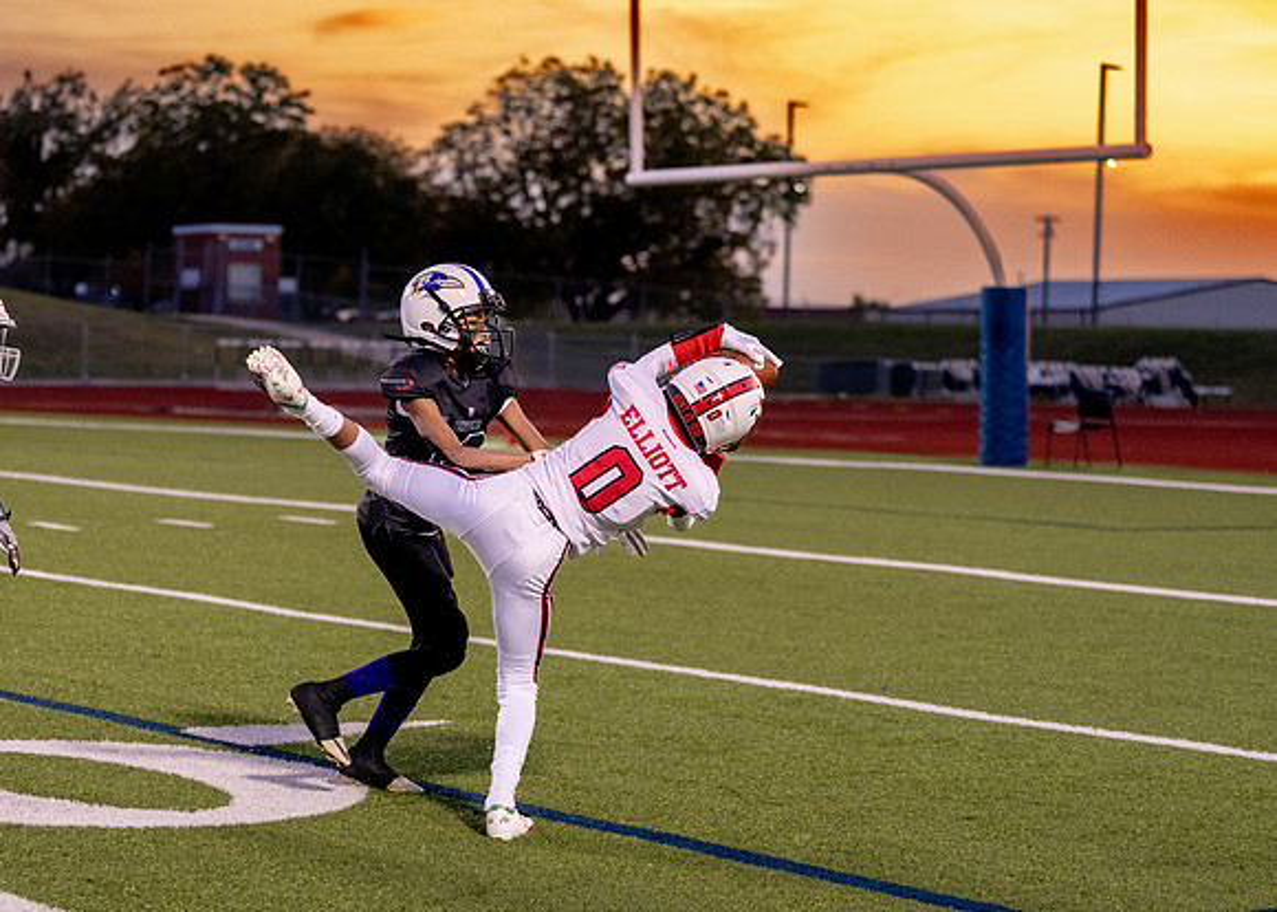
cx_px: 499
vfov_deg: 15.2
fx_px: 3421
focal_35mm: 94
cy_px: 522
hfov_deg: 21.1
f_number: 2.8
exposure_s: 1/1000
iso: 1600
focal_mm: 77
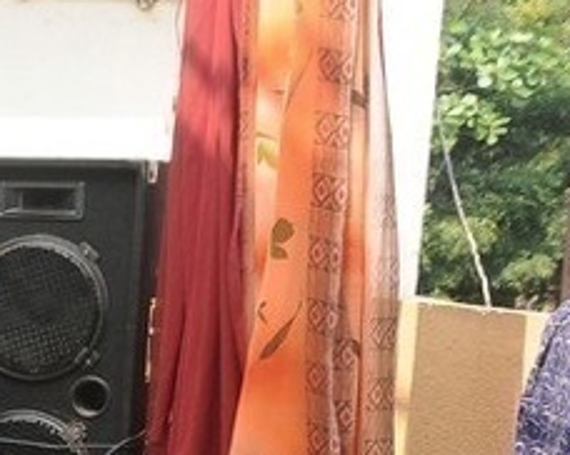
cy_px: 522
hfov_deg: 13.9
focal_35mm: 111
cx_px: -658
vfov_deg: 13.5
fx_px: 1871
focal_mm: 18
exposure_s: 1/125
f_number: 9
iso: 250
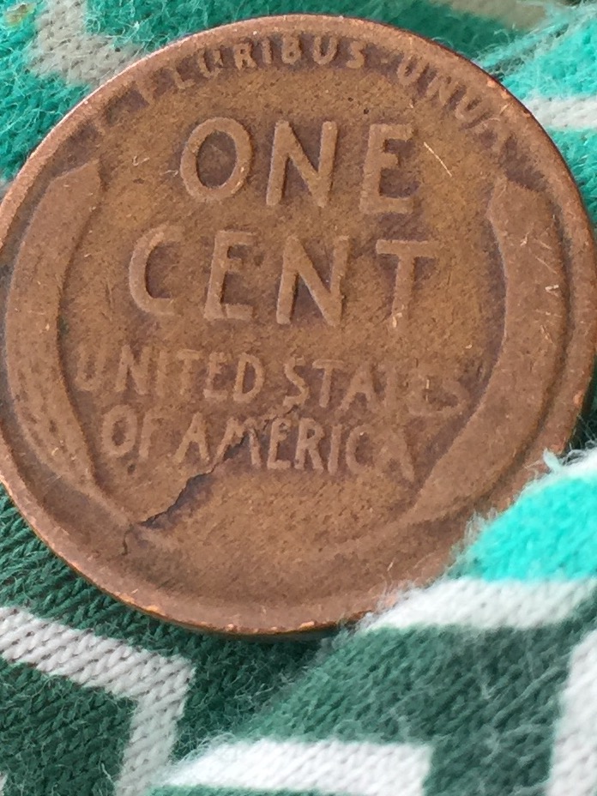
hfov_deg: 48.2
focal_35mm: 29
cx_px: 298
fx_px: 667
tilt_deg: -66.6
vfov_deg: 61.7
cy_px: 398
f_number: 2.2
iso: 32
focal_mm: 4.15
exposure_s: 1/40
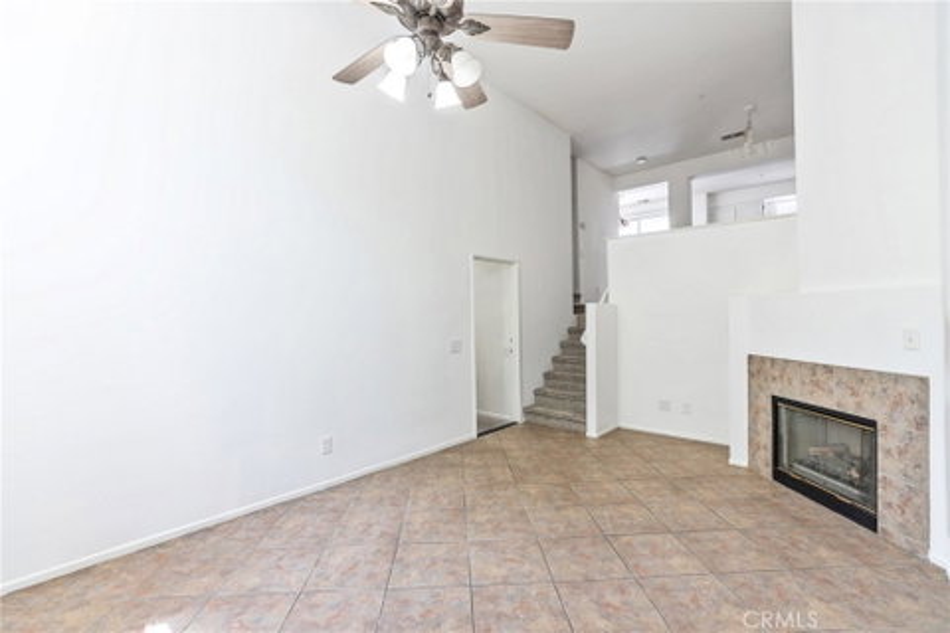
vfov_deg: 73.7
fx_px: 422
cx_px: 475
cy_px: 316
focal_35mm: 16
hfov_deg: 96.7
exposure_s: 1/50
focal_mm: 16
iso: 125
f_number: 3.2
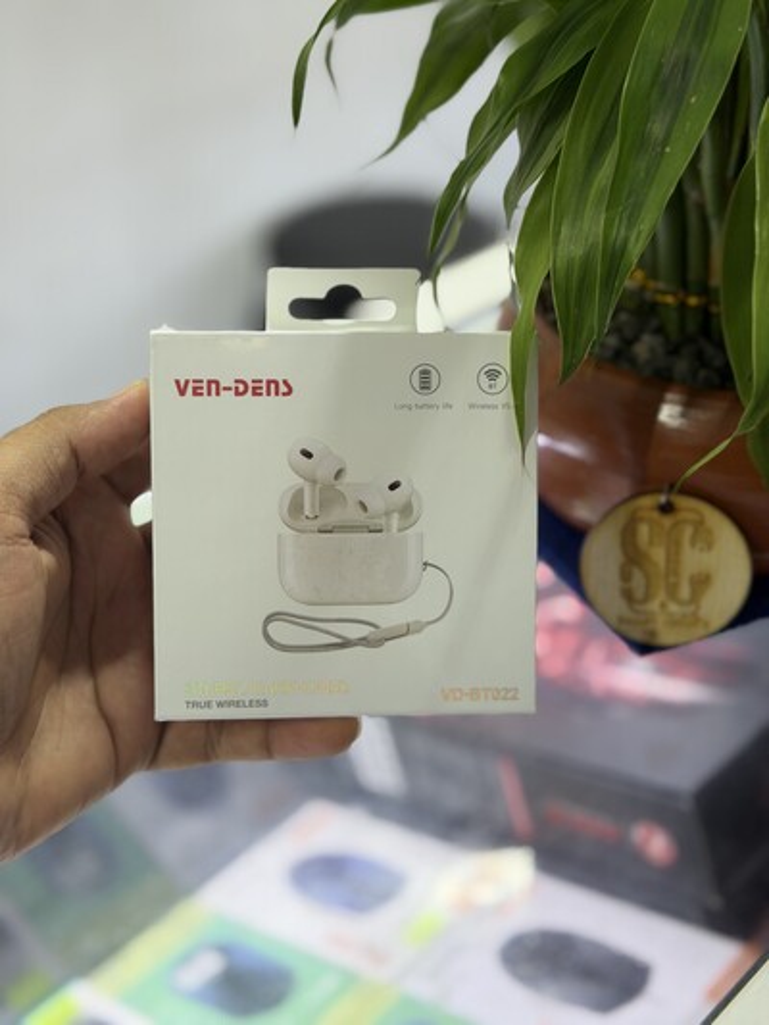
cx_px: 384
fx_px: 1421
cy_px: 512
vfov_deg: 39.6
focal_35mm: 48
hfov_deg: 30.3
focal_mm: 6.76
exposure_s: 1/100
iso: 80
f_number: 1.78
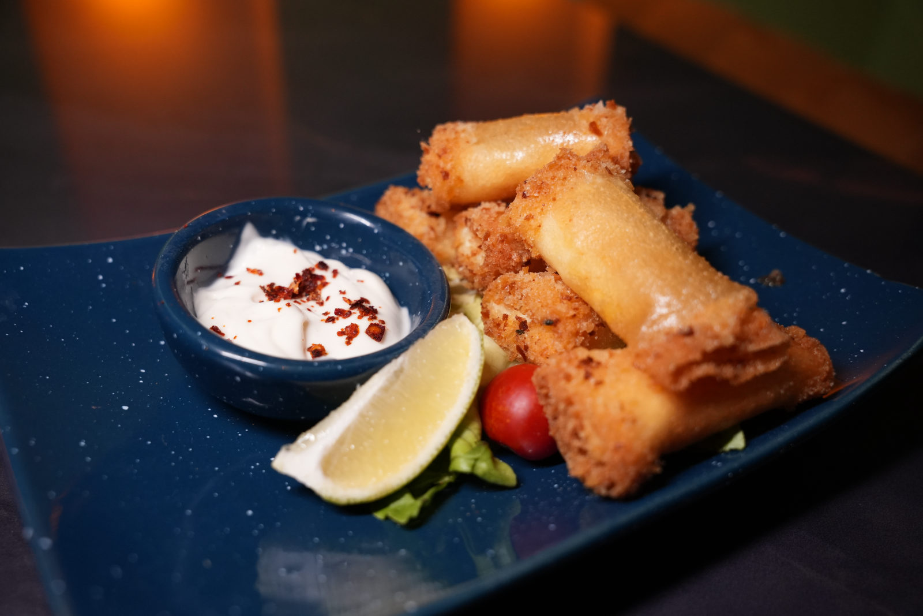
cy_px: 308
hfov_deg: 55.0
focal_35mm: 35
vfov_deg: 38.3
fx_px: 887
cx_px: 462
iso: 2000
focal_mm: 34.6
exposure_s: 1/100
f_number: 4
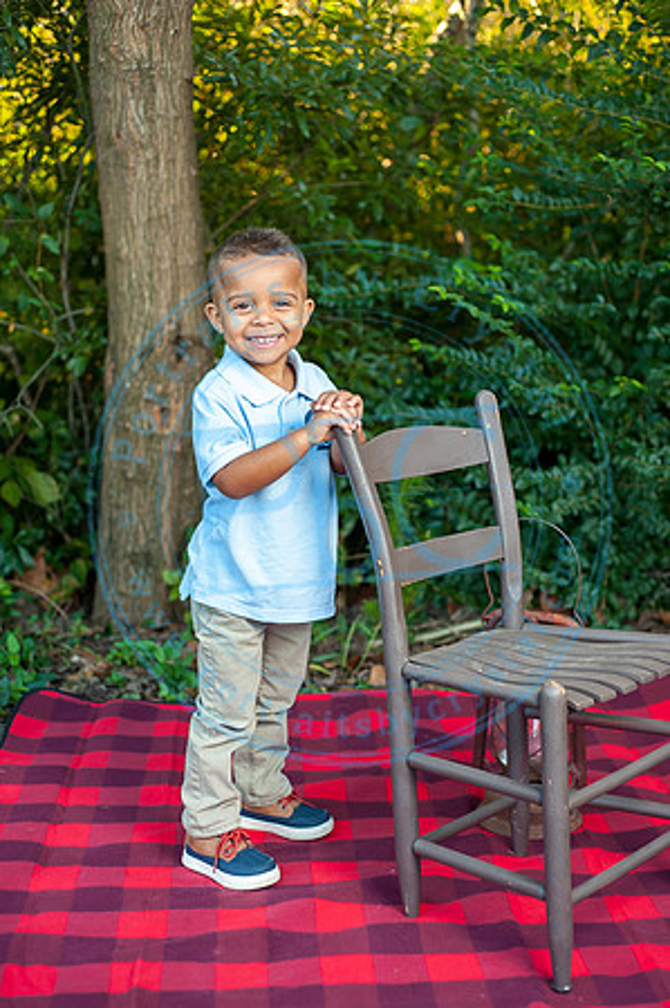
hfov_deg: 26.9
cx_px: 335
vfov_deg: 39.6
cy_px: 504
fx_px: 1399
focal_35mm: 50
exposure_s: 1/125
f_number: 2.8
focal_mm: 50
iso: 200
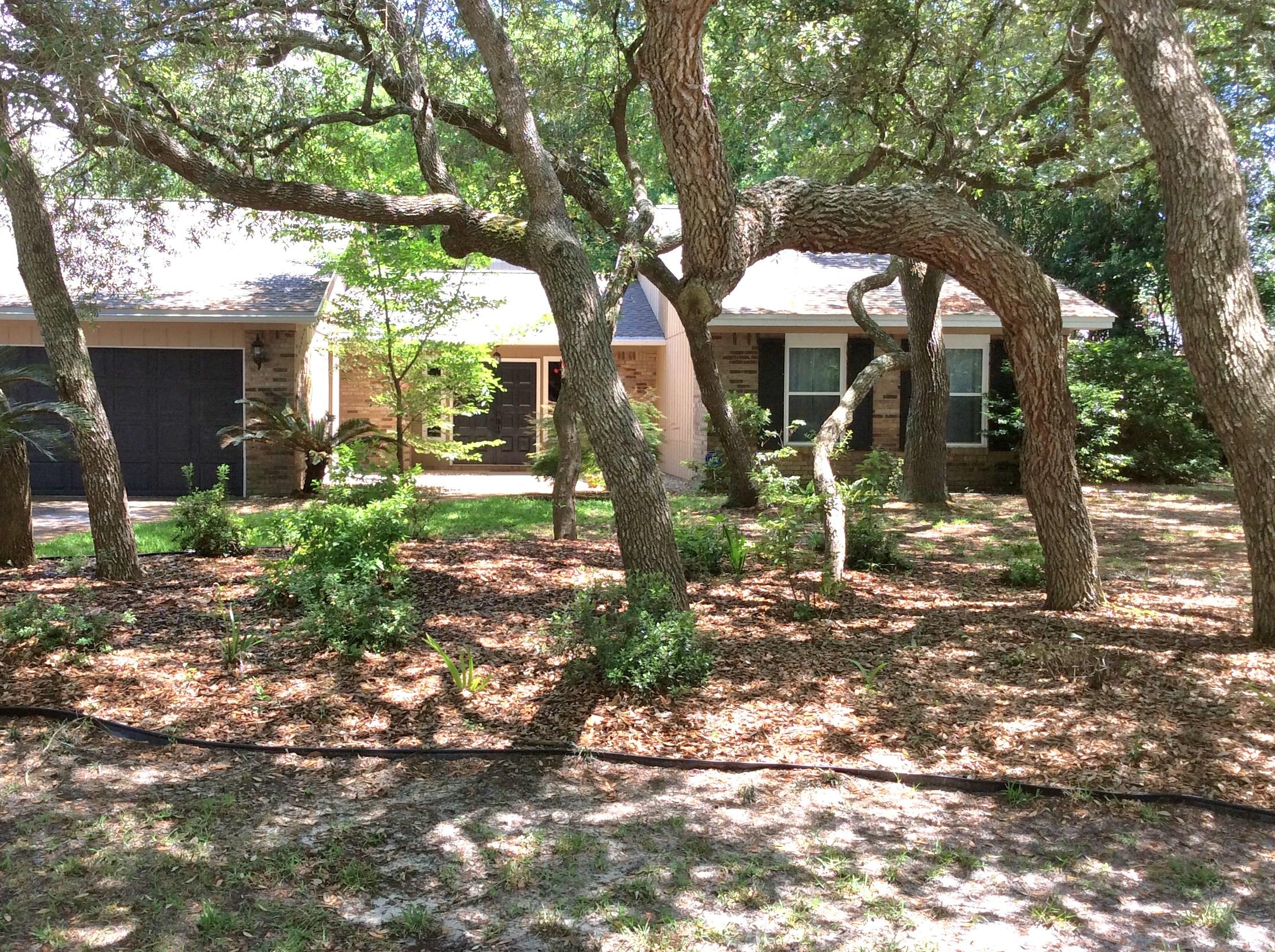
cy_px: 450
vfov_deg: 37.6
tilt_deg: -2.1
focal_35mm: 38
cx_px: 536
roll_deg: -0.5
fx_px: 1397
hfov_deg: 48.9
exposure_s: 1/178
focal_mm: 3.3
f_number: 2.4
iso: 32
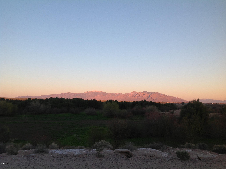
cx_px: 113
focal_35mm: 35
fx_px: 228
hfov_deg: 52.7
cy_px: 84
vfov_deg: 40.6
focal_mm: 4.28
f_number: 2.4
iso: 50
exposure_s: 1/256
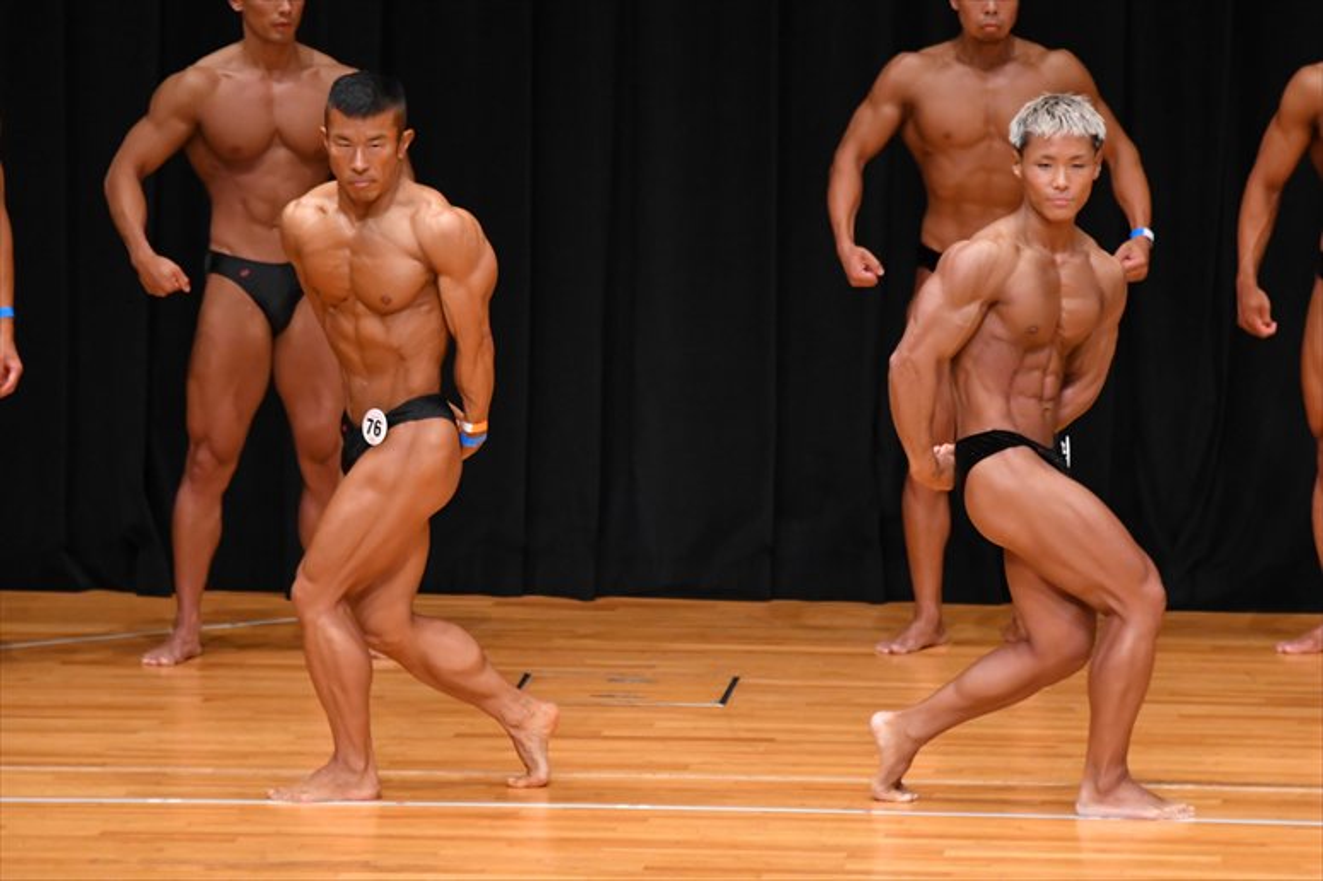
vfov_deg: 4.6
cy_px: 440
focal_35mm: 300
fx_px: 11020
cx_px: 662
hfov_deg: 6.9
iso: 4000
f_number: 5.6
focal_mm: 200
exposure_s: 1/400
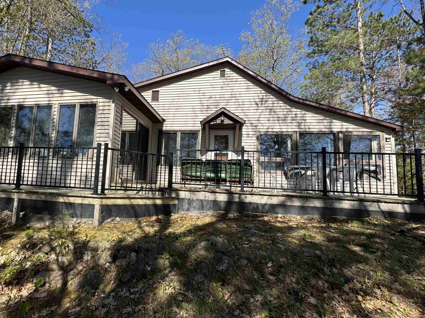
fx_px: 233
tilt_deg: +6.1
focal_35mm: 19
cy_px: 158
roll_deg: -3.9
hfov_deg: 83.4
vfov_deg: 68.7
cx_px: 165
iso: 50
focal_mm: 2.22
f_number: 2.2
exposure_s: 1/1143
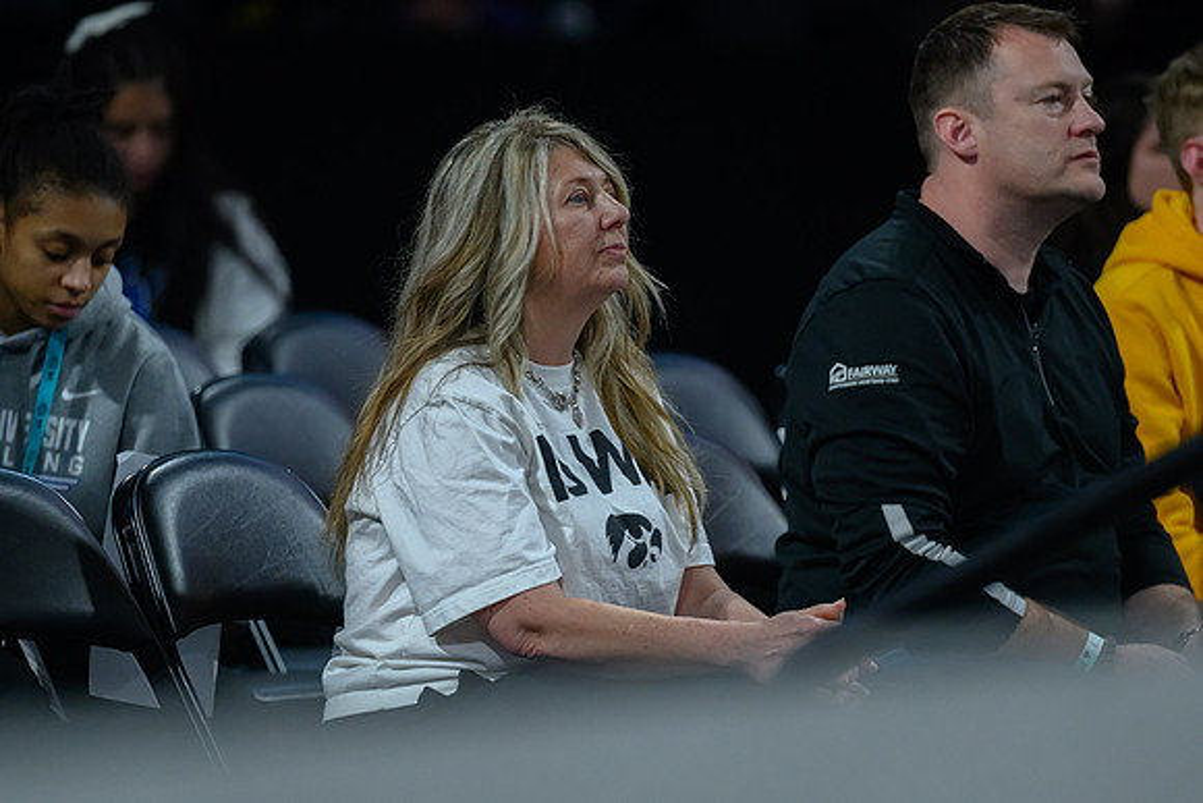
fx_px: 9907
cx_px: 545
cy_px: 456
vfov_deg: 4.6
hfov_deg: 6.9
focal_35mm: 296
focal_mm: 200
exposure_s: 1/800
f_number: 2.8
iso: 3600
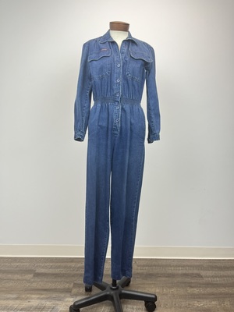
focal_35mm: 26
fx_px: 234
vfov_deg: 67.3
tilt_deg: -1.5
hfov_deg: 53.1
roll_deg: -0.3
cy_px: 156
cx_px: 117
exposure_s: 1/120
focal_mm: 5.1
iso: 64
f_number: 1.6
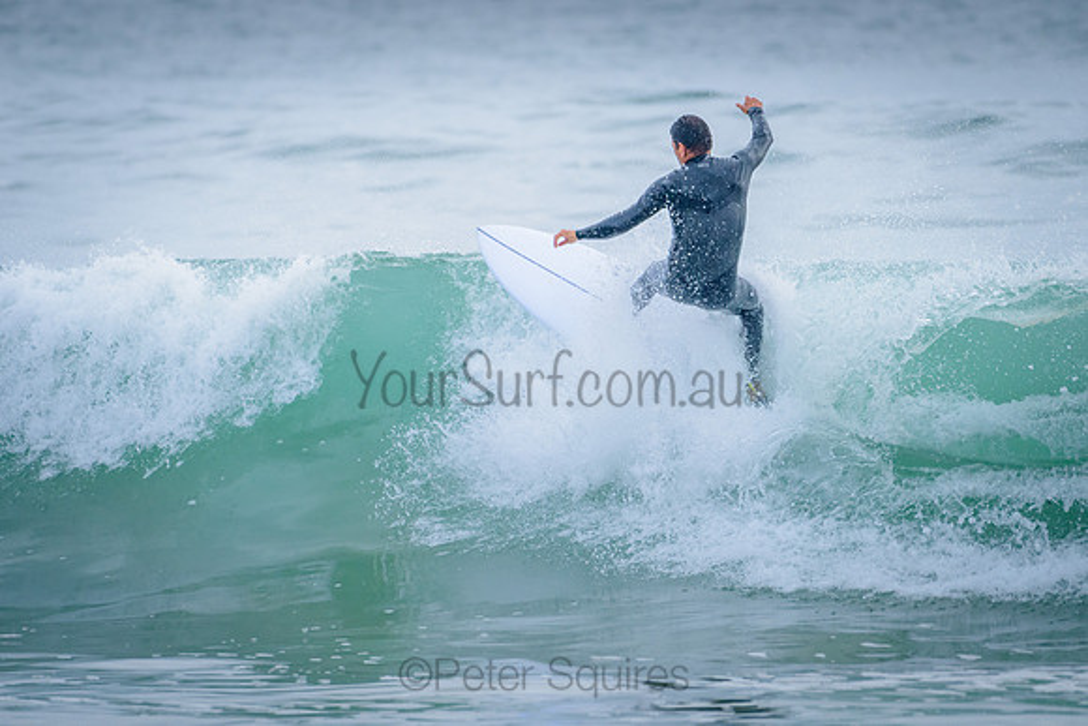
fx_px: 18527
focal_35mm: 613
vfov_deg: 2.2
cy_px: 328
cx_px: 632
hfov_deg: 3.4
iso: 1100
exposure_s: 1/2000
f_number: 5.6
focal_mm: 500
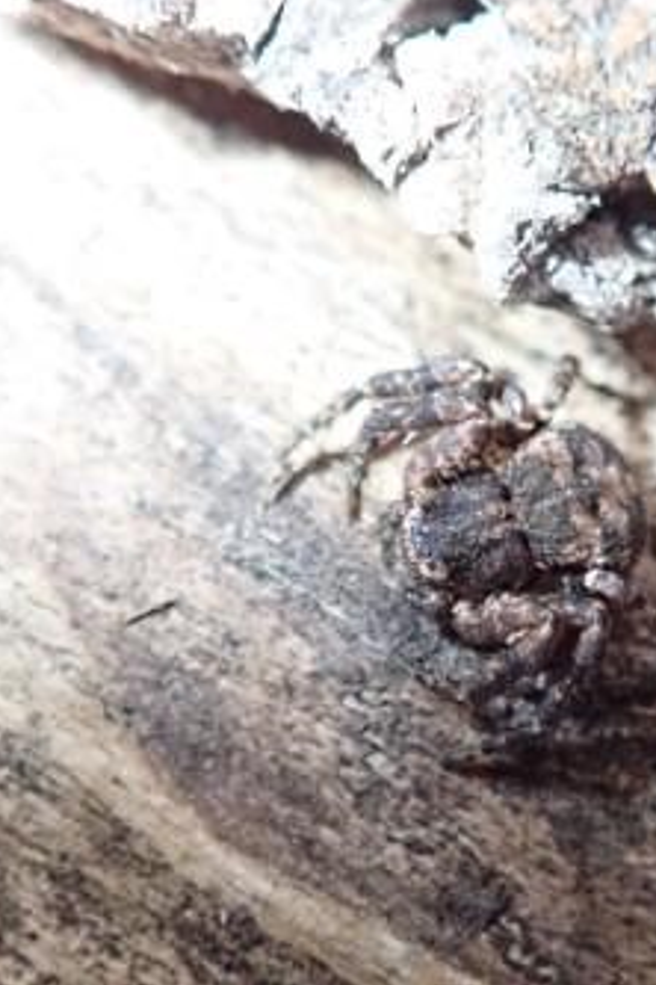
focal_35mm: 42
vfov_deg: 46.4
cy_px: 491
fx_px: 1148
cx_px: 553
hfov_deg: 30.9
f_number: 6.3
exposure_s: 1/30
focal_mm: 5.5
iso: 800
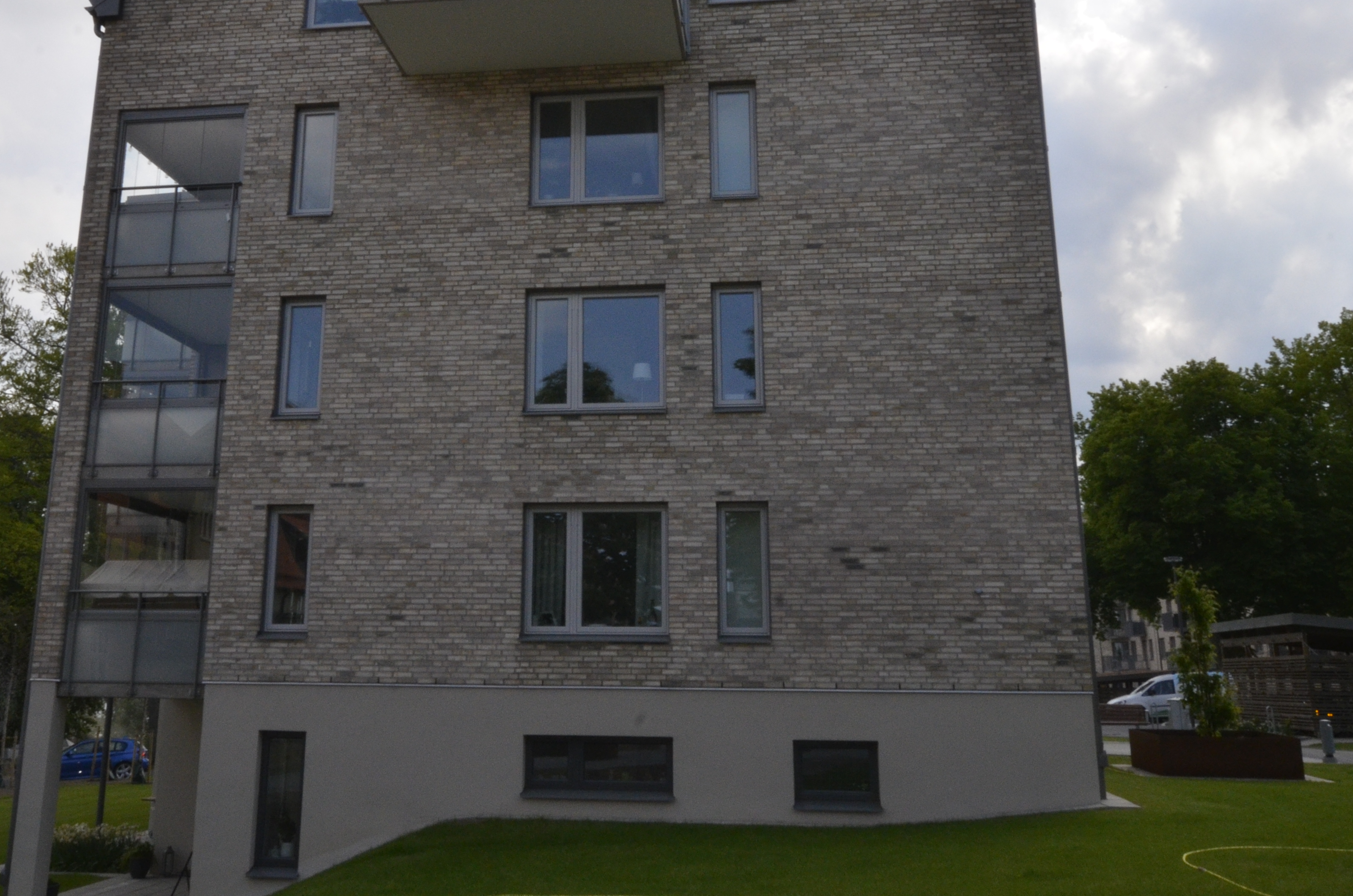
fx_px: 1388
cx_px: 572
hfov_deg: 51.8
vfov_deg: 35.4
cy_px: 292
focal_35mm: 37
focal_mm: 16
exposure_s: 1/250
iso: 800
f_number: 22
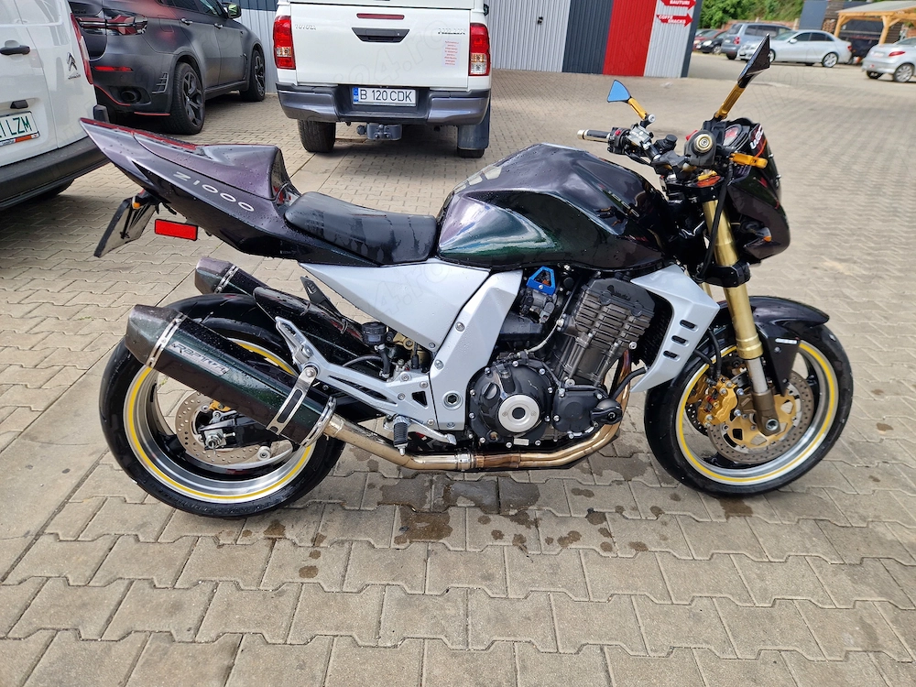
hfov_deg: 73.9
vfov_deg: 58.9
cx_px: 458
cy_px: 344
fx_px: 609
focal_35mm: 23
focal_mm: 5.4
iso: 50
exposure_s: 1/276
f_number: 1.8
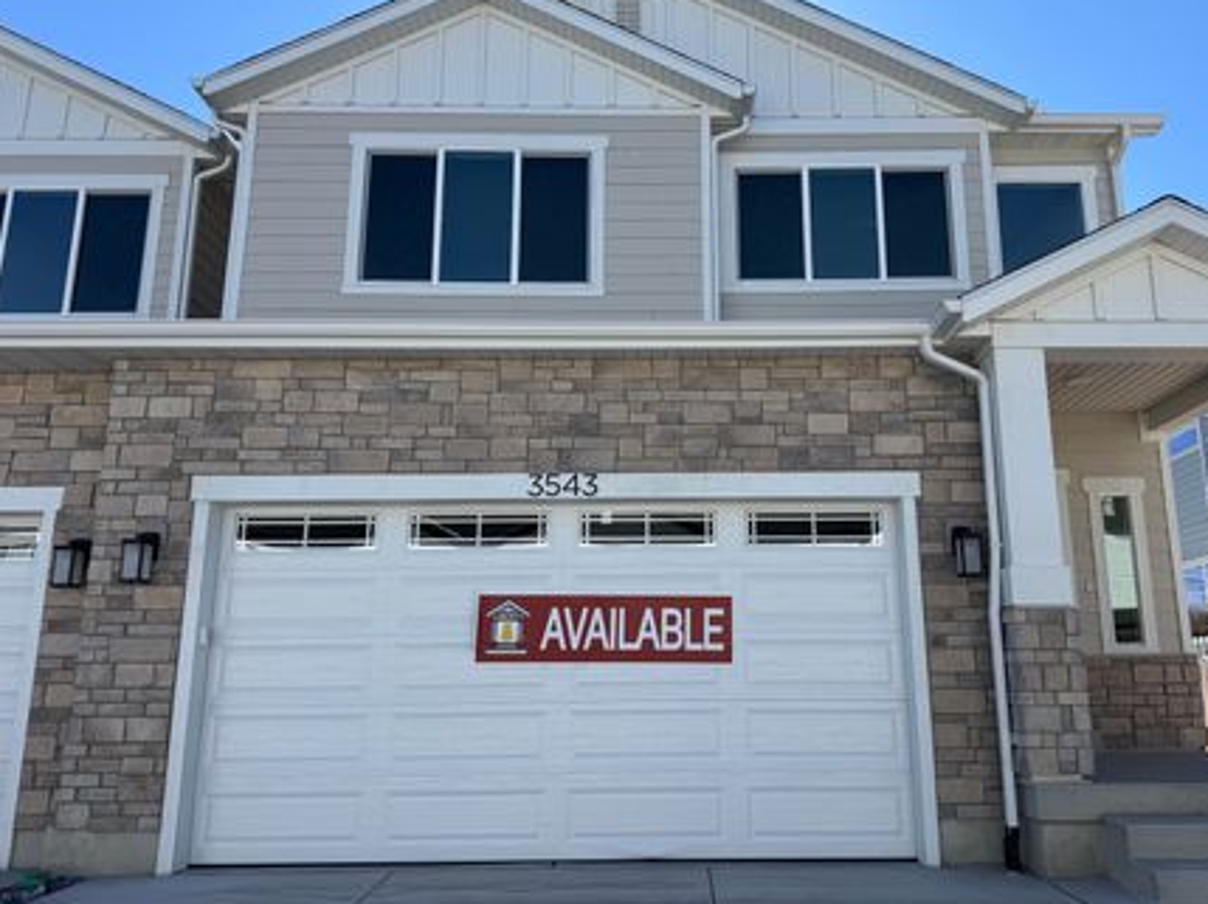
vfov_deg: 49.7
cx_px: 693
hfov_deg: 63.2
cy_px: 444
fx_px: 976
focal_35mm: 28
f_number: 1.78
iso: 80
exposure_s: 1/3096
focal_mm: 6.76
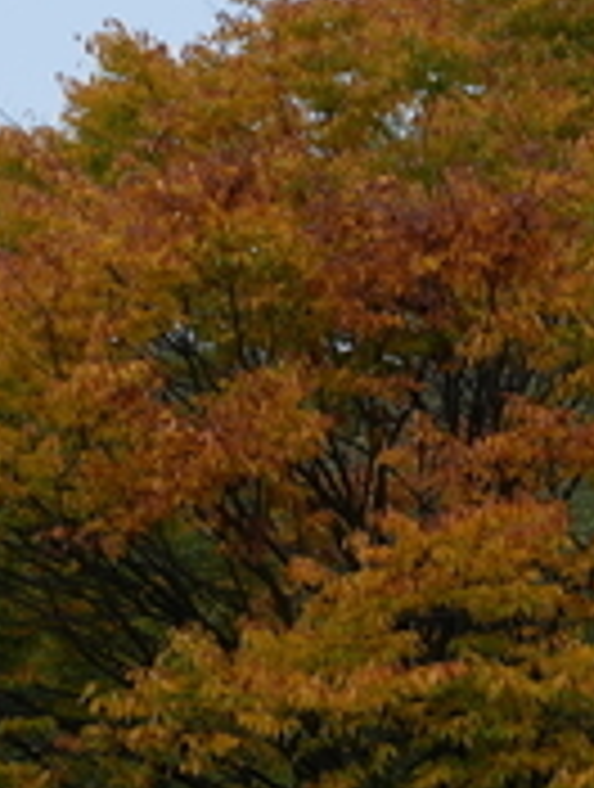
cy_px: 205
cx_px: 477
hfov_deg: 6.8
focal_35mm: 219
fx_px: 4992
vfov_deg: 9.0
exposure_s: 1/320
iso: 200
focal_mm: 32
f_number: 7.1
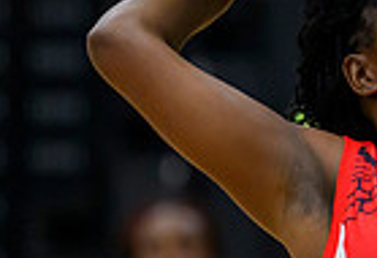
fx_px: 11577
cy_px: 198
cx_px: 493
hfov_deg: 1.9
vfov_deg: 1.3
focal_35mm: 1097
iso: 4000
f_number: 3.2
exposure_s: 1/1000
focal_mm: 200
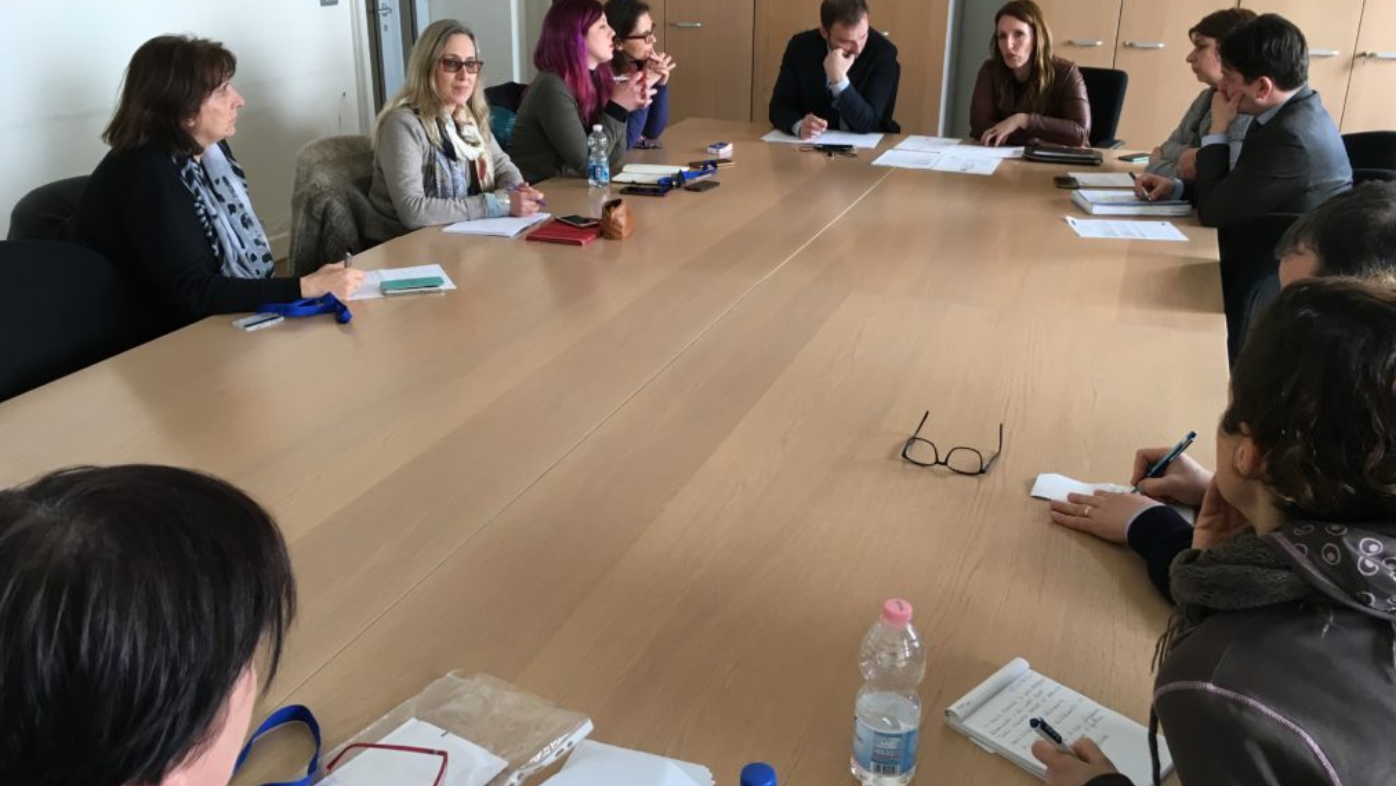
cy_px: 340
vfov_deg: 36.6
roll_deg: +0.3
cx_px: 701
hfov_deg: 61.0
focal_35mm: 32
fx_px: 1185
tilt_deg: -19.6
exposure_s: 1/33
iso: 64
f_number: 2.2
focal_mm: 4.15
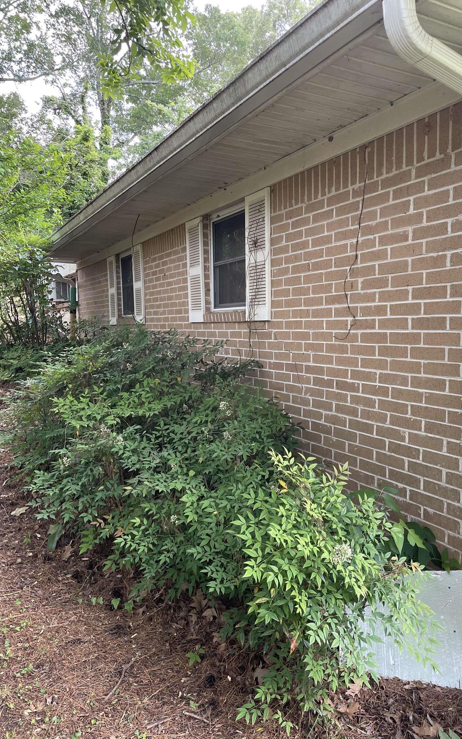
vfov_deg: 66.5
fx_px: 564
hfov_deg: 44.3
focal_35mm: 28
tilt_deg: -3.6
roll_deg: +0.0
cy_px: 371
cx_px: 277
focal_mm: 4.2
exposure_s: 1/121
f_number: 1.6
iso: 100
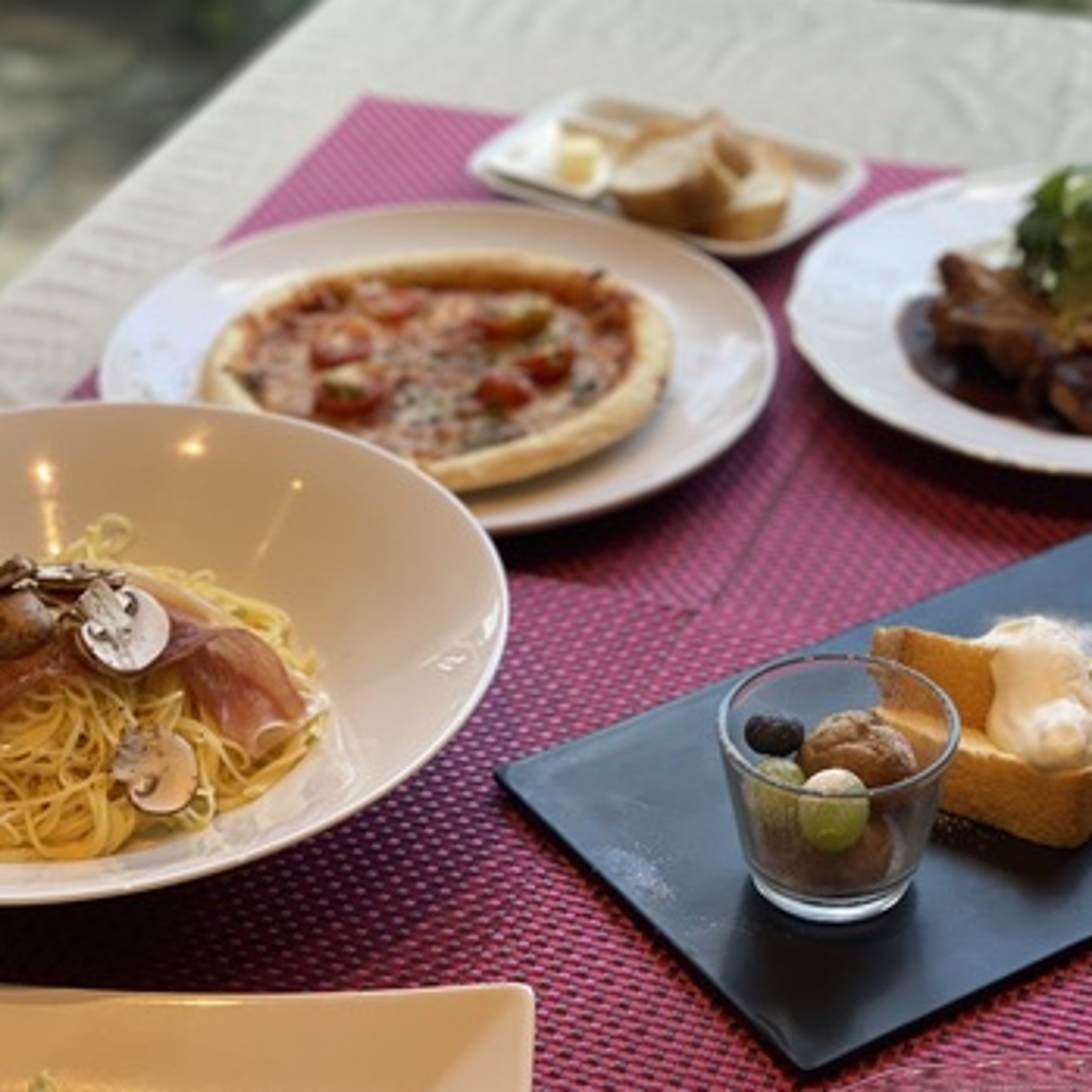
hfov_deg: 21.9
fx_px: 2820
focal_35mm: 79
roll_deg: +1.4
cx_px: 626
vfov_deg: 21.6
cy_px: 901
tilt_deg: -37.7
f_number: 2
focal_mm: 6
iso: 80
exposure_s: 1/122
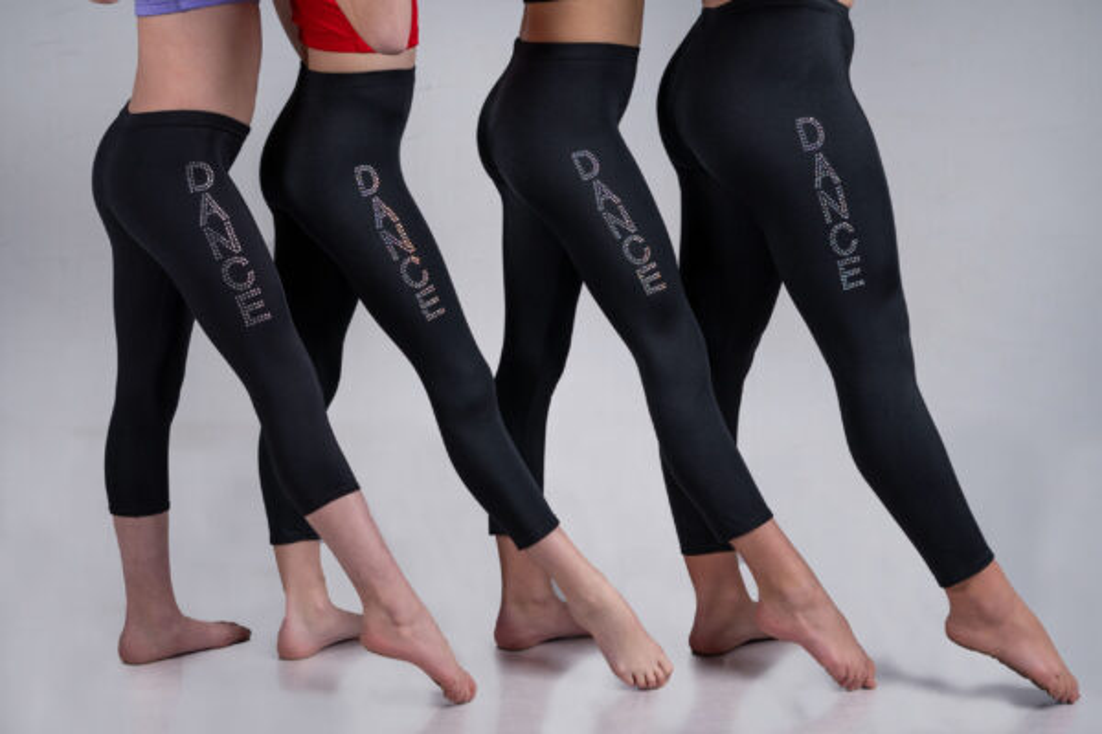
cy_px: 367
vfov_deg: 18.2
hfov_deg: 27.0
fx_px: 2296
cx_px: 551
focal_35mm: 75
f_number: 4
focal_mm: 50
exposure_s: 1/160
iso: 250
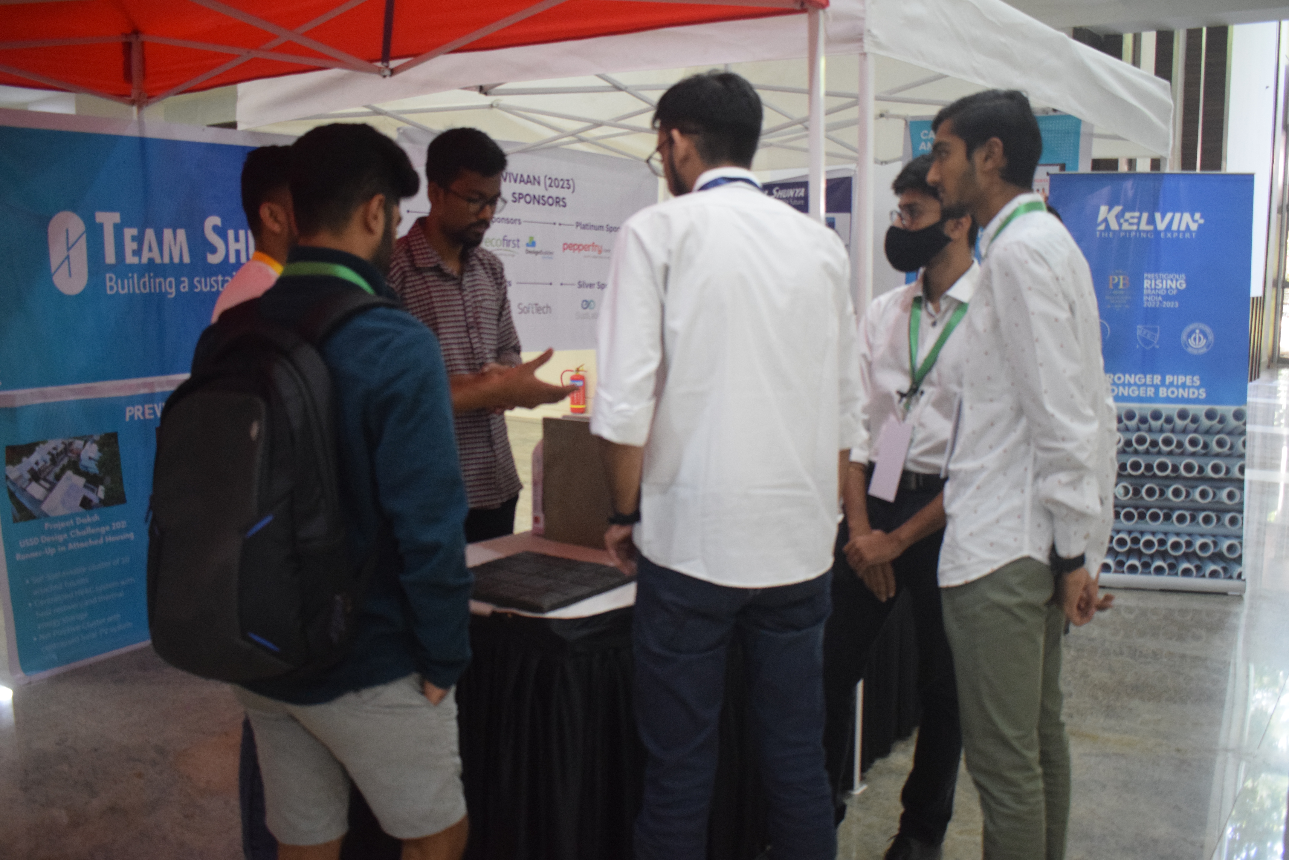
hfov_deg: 59.5
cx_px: 644
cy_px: 430
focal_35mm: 32
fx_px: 1128
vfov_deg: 41.7
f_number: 3.8
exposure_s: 1/60
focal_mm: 21
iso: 2500
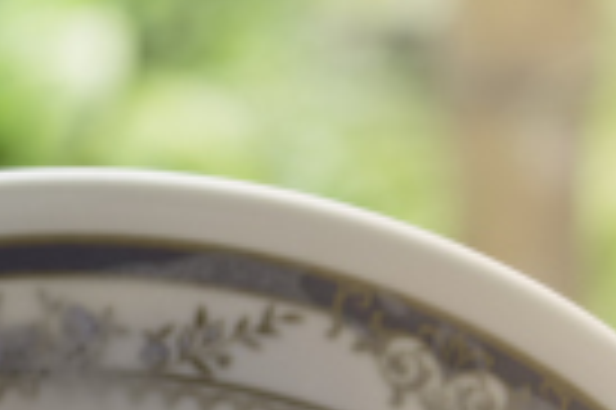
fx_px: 5845
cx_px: -333
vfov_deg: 4.0
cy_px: 870
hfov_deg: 6.0
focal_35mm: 342
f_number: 5.6
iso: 100
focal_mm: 52
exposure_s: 1/60
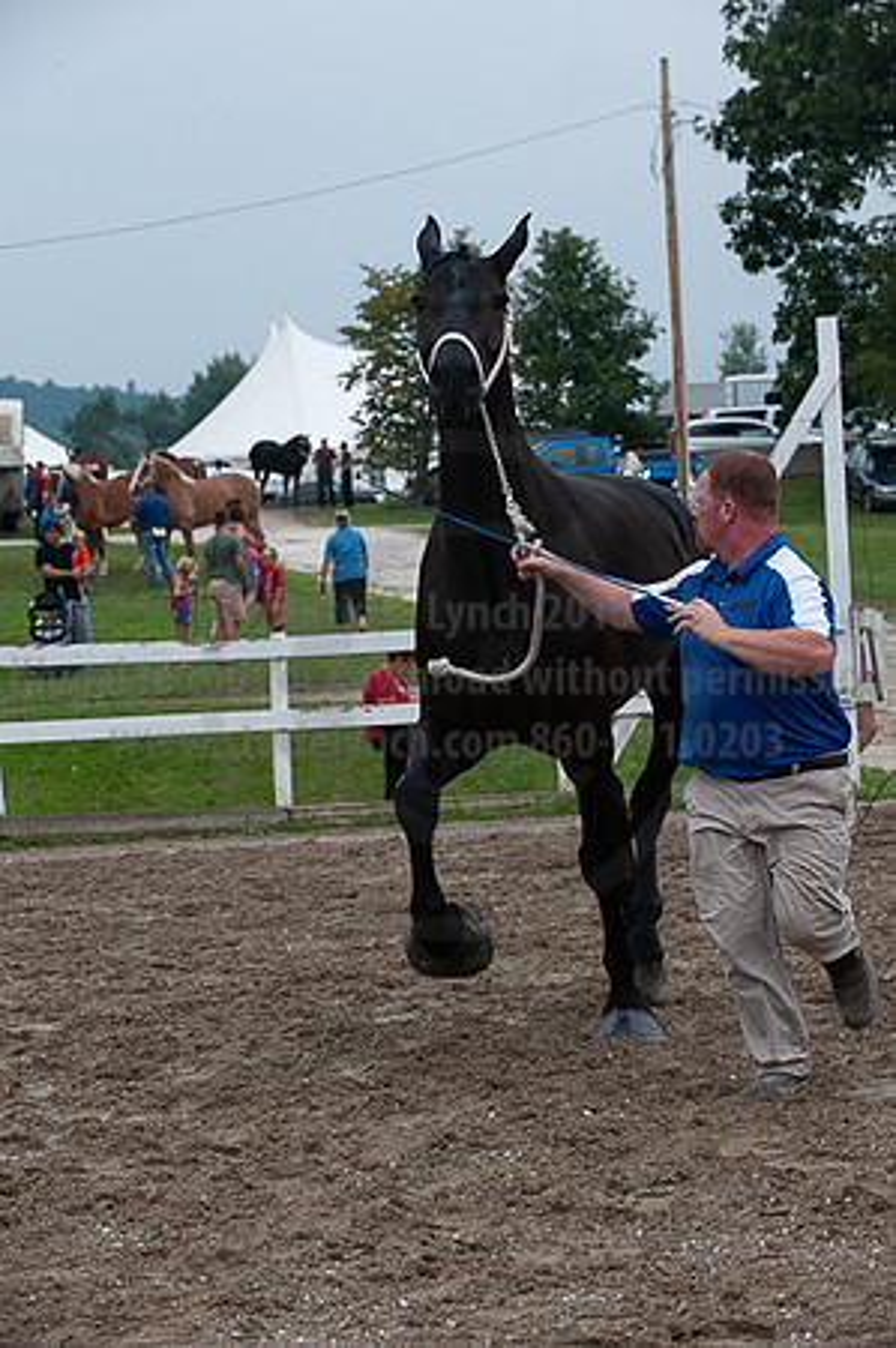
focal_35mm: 120
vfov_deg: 17.1
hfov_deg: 11.4
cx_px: 448
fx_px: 4490
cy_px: 674
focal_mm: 120
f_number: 5.6
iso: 640
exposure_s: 1/1250
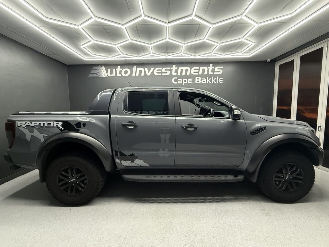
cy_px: 124
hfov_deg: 102.1
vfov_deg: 85.7
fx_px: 133
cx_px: 164
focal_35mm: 14
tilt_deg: -5.3
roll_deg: +0.6
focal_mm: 2.22
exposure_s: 1/100
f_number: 2.2
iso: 400
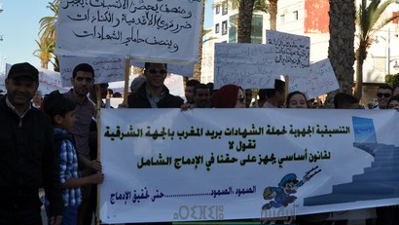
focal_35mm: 49
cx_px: 235
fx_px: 519
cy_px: 75
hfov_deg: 41.9
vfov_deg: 24.3
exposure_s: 1/320
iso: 200
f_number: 9
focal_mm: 20
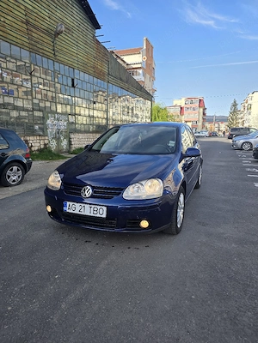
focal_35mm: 23
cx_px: 129
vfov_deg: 73.9
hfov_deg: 58.9
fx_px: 229
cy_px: 172
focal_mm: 6.3
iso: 80
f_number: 1.7
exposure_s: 1/2000
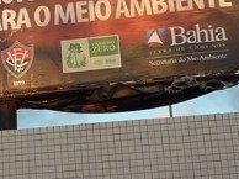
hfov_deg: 16.4
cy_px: 10
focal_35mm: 118
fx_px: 814
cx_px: 10
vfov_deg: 12.4
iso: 125
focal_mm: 4.7
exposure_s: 1/250
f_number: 4
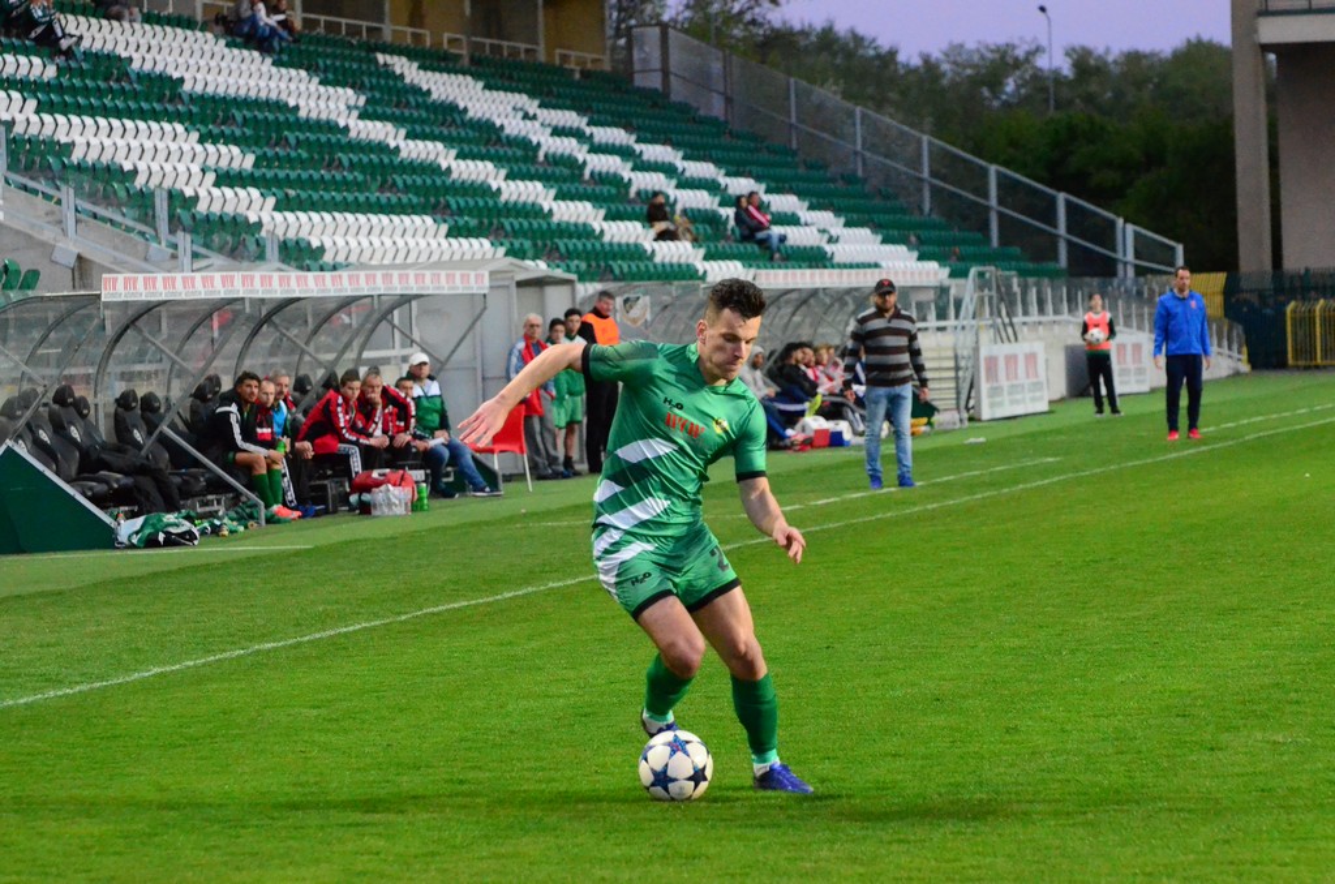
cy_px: 442
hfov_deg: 13.4
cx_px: 668
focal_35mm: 153
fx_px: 5661
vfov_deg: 8.9
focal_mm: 102
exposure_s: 1/800
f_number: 5
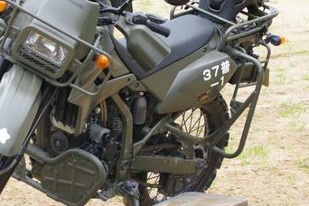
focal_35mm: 199
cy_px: 96
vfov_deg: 6.9
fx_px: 1708
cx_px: 85
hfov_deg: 10.3
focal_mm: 60
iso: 1250
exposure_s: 1/250
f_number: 8
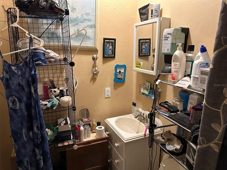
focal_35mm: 24
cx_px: 114
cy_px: 85
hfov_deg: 71.6
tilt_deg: -12.8
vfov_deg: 56.8
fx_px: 157
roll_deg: -0.7
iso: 640
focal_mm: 6.86
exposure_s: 1/60
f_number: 1.78
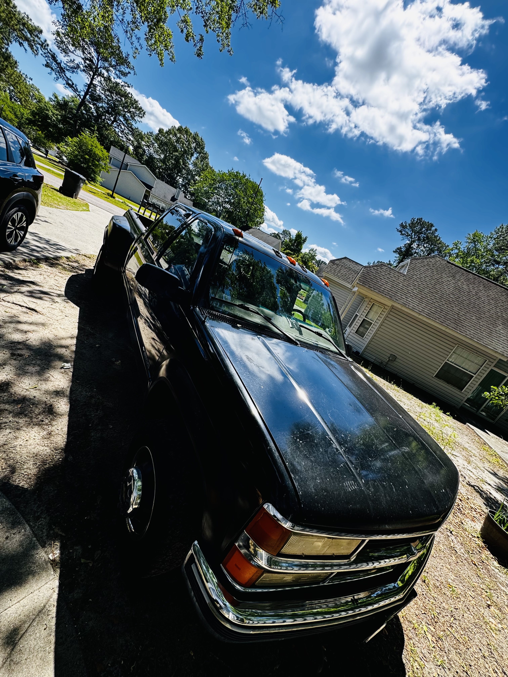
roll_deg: -27.5
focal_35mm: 14
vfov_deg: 102.1
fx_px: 274
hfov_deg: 85.7
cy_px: 338
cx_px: 254
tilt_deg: -15.5
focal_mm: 2.22
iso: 40
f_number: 2.2
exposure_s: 1/552
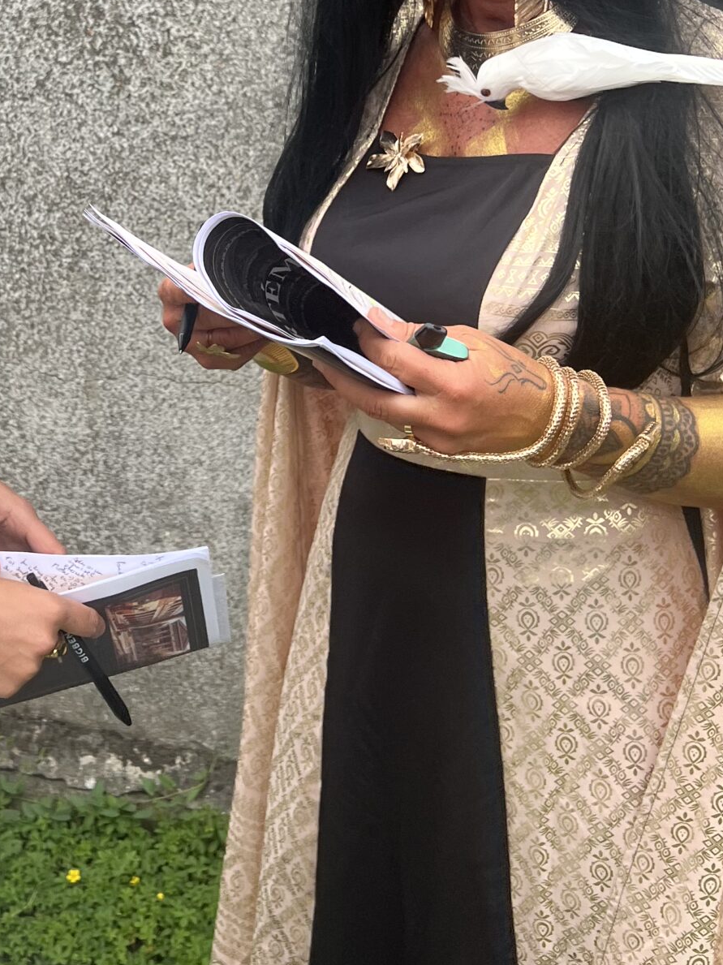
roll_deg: +1.5
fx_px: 1560
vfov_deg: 33.2
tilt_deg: -4.6
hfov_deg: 25.5
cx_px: 123
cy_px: 174
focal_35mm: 56
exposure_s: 1/859
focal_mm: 5.7
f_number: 1.5
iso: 50
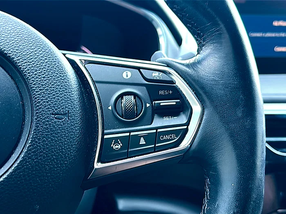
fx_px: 322
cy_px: 107
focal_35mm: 39
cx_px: 143
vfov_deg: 36.8
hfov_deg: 47.9
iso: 64
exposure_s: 1/50
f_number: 1.78
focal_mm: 6.86
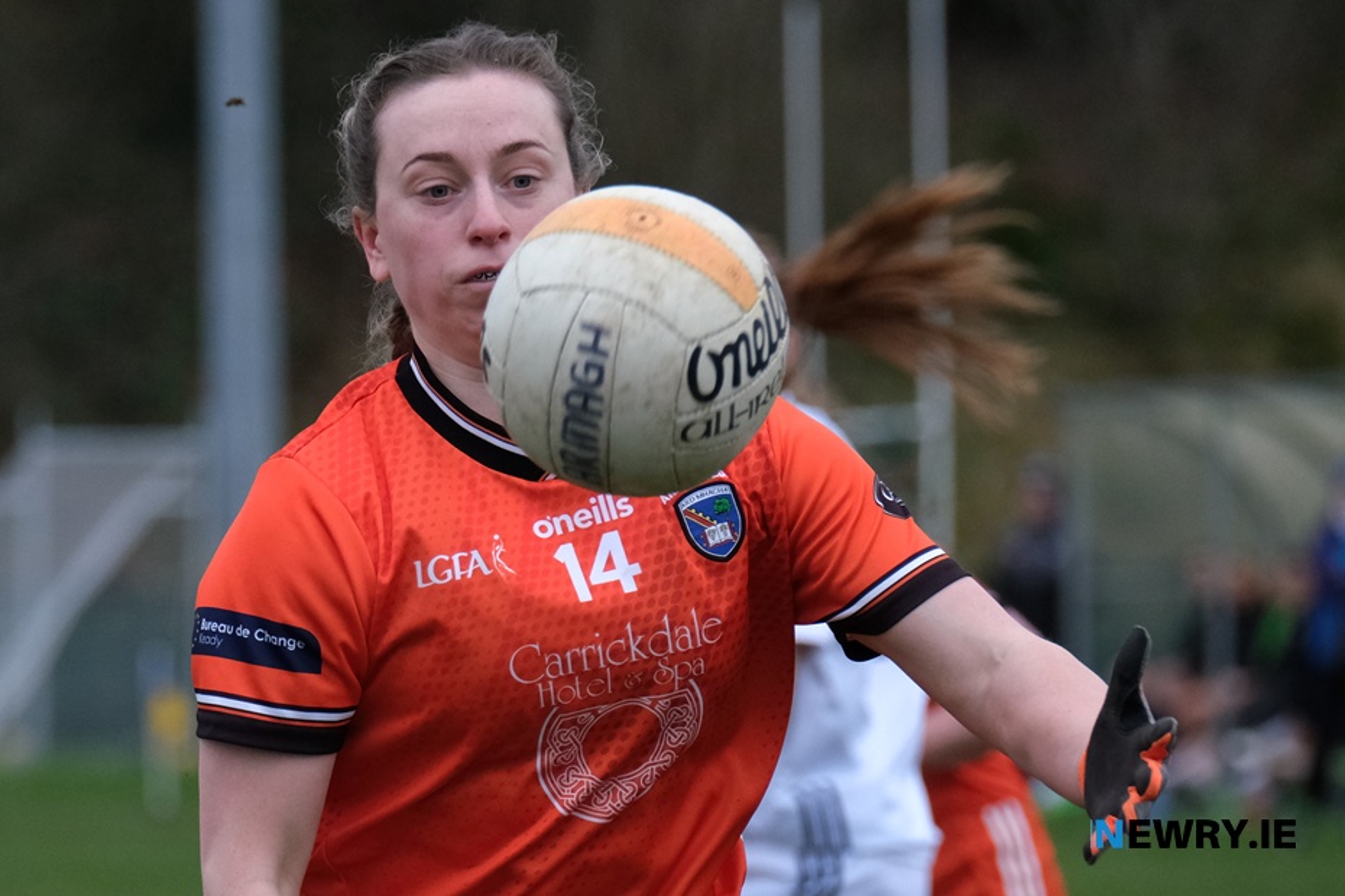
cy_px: 448
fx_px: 10647
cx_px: 672
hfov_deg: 7.2
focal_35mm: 285
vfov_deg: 4.8
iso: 1600
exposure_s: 1/1000
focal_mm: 189.7
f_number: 5.6
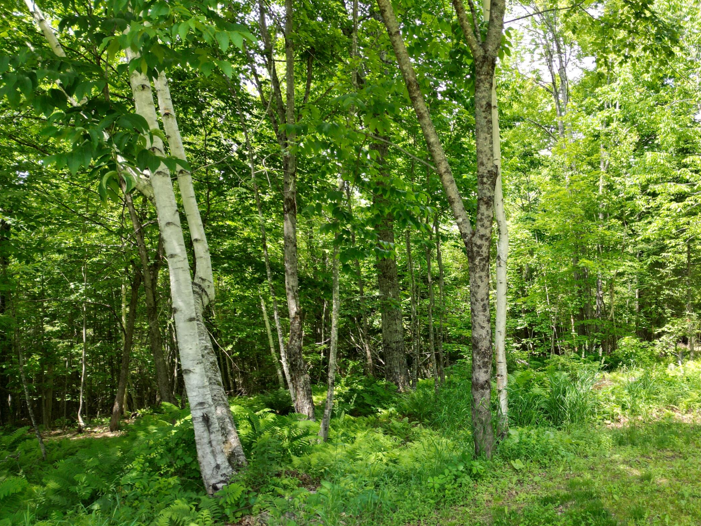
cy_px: 308
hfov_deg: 52.4
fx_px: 688
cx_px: 493
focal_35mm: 34
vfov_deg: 41.6
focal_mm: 6.72
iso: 120
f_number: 1.7
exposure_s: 1/640
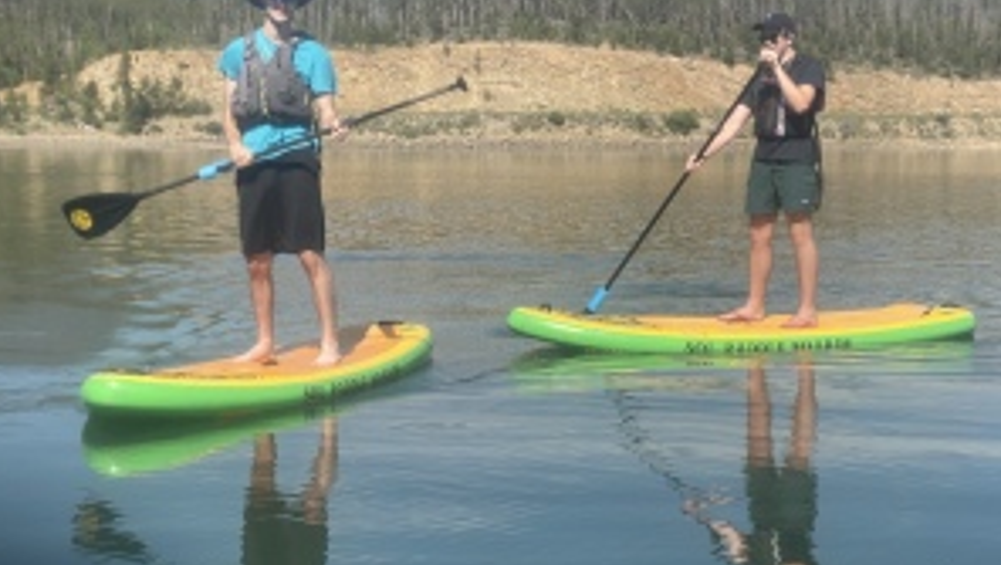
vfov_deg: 17.3
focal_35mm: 70
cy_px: 338
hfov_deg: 30.1
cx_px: 572
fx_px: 1859
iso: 20
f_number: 2
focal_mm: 6
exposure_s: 1/1261
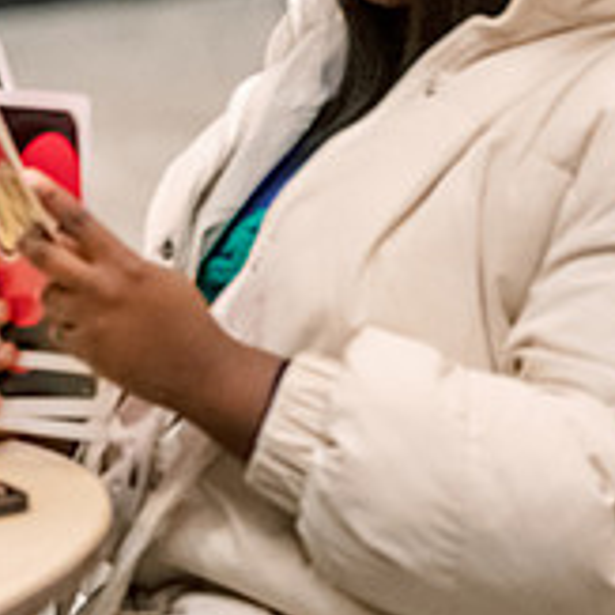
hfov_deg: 5.0
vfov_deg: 5.0
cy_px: 21
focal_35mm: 351
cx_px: -317
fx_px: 7055
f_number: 3.2
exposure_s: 1/200
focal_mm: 116
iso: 5000
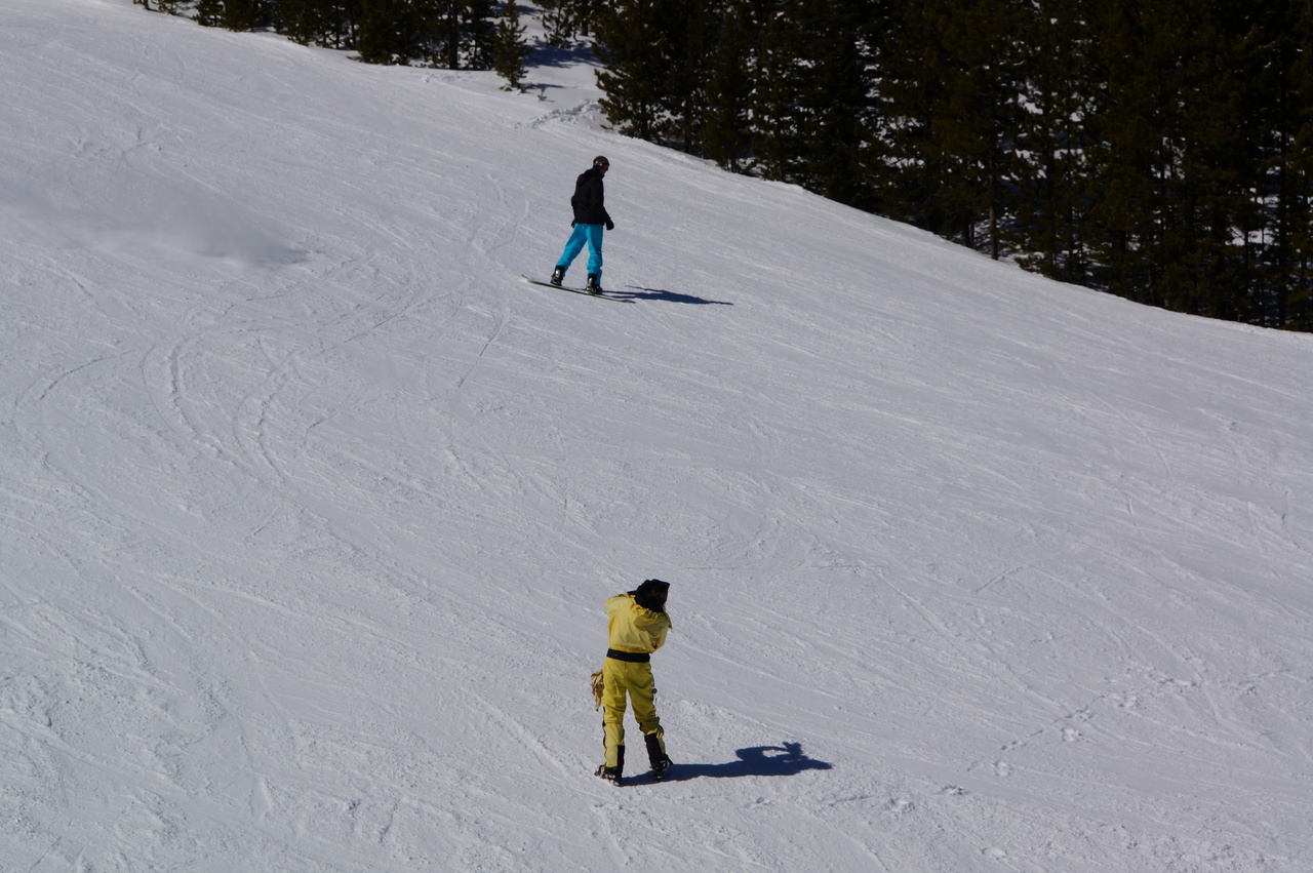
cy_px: 436
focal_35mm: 86
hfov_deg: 23.8
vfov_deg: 15.9
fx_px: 3121
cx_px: 656
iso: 100
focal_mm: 57.1
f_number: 13
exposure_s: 1/500
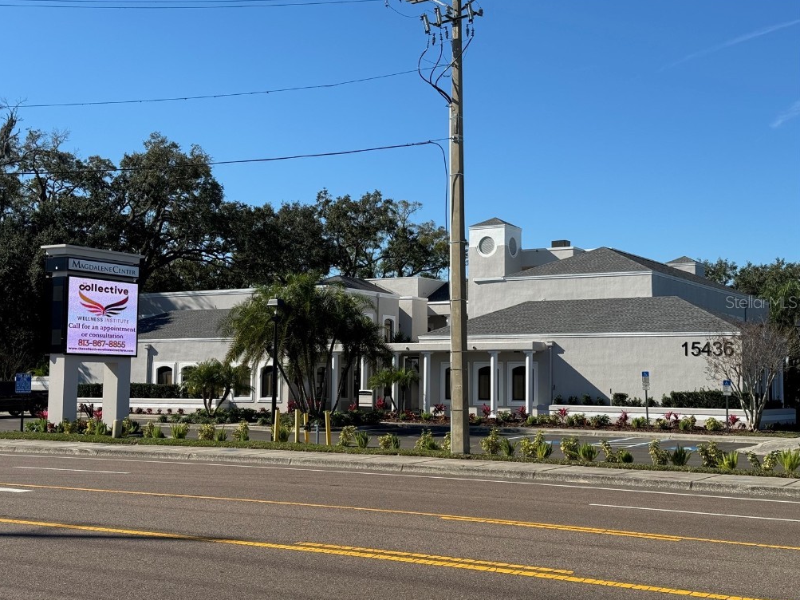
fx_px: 1132
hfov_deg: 38.9
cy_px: 302
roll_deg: -0.7
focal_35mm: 49
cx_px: 392
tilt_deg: +3.8
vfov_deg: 29.7
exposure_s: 1/4049
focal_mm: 6.86
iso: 64
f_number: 1.78
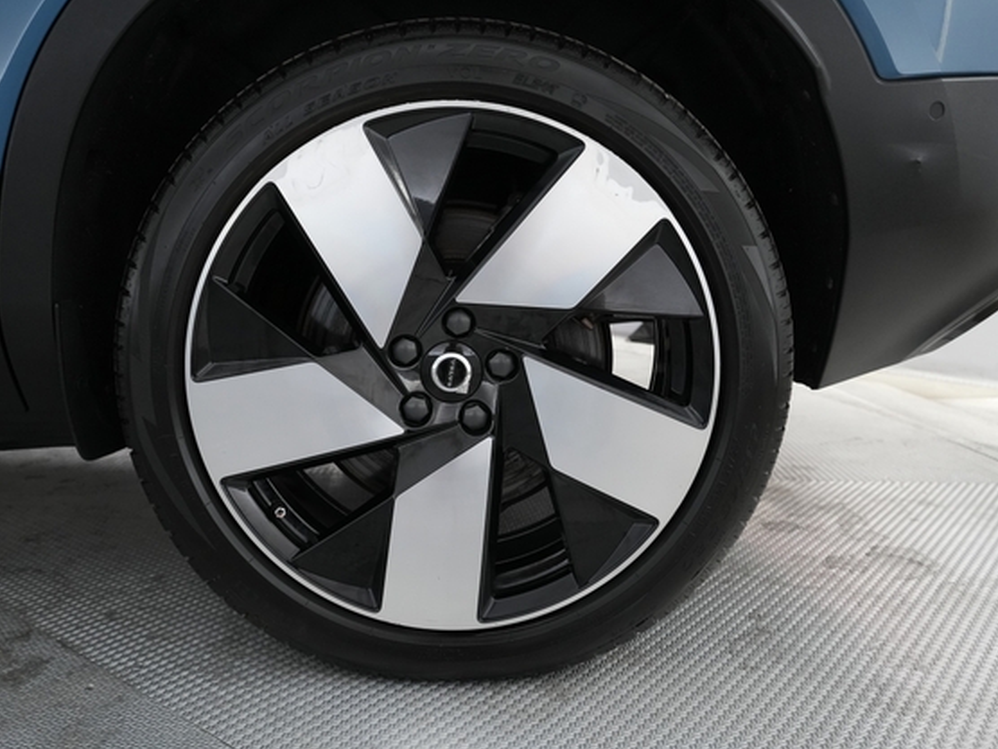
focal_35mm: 31
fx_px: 894
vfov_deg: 45.4
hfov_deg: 58.2
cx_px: 445
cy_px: 368
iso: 3200
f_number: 4.5
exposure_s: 1/100
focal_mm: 28
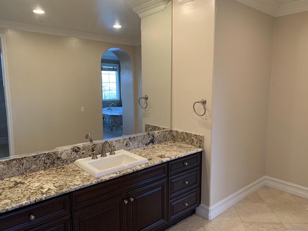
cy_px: 116
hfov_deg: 67.3
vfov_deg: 53.1
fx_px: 231
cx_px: 154
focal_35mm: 26
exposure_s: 1/60
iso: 200
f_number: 1.8
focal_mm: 4.25
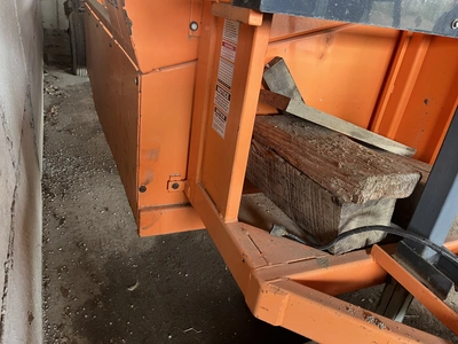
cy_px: 172
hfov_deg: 67.3
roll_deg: -9.1
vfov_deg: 53.1
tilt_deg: -28.1
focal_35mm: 26
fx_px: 344
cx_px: 229
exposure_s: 1/60
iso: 200
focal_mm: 5.1
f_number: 1.6
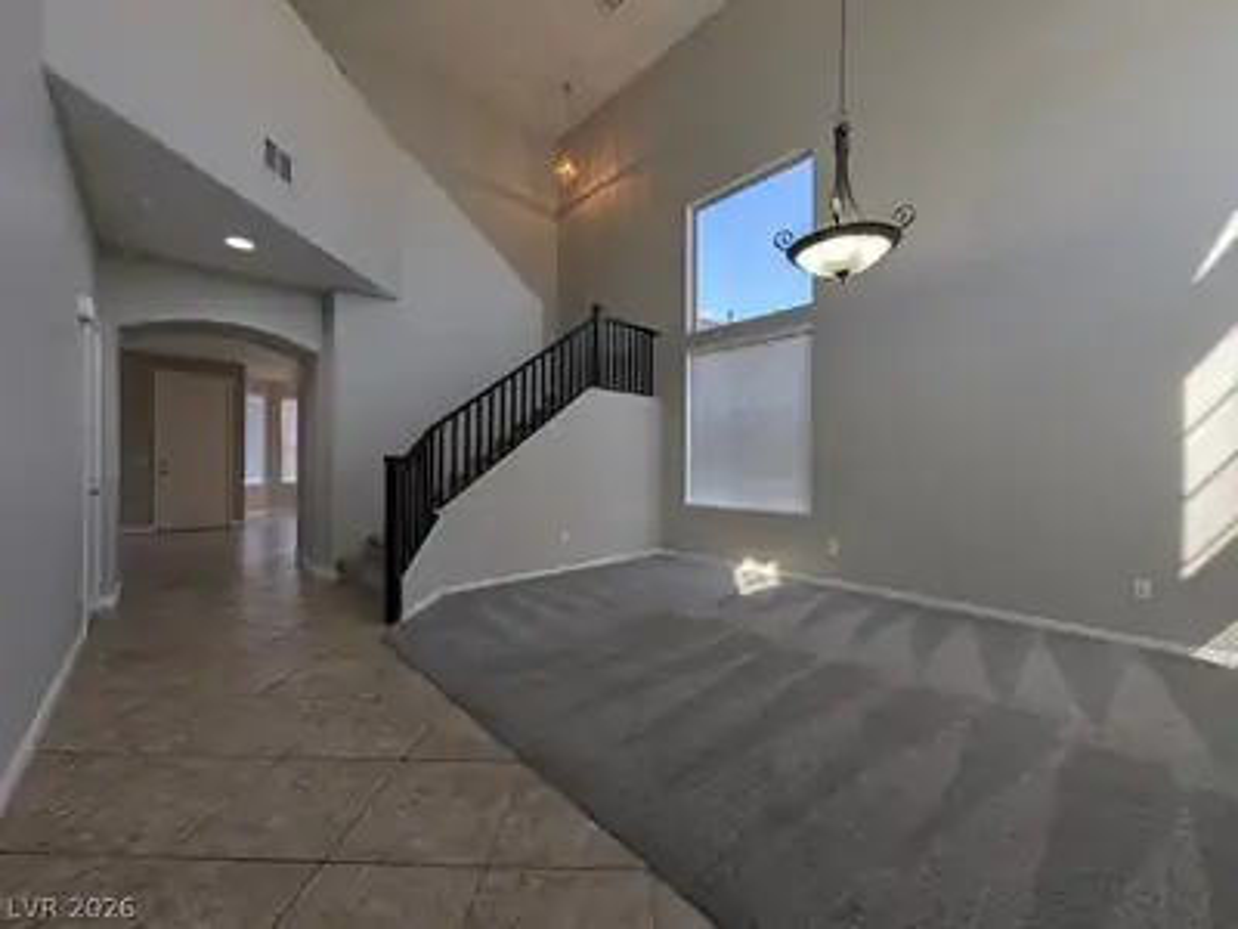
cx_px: 619
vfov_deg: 94.5
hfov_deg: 110.5
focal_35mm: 12
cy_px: 464
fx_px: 429
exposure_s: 1/266
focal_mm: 2.02
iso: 48
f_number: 1.7
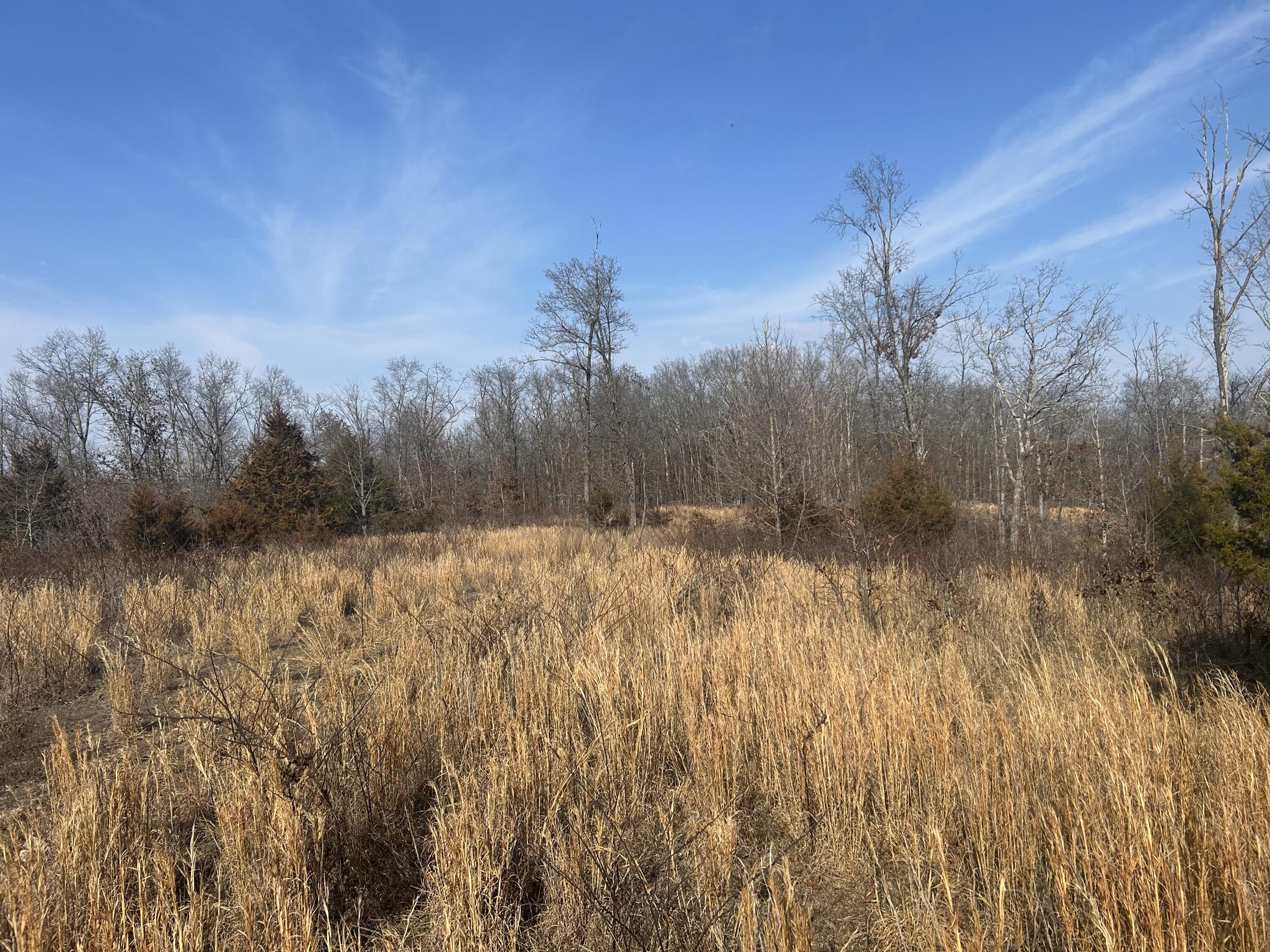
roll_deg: +3.0
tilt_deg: +0.3
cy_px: 476
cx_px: 635
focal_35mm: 26
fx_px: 954
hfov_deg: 67.3
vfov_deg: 53.1
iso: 50
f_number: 1.5
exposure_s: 1/4630
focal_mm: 5.7
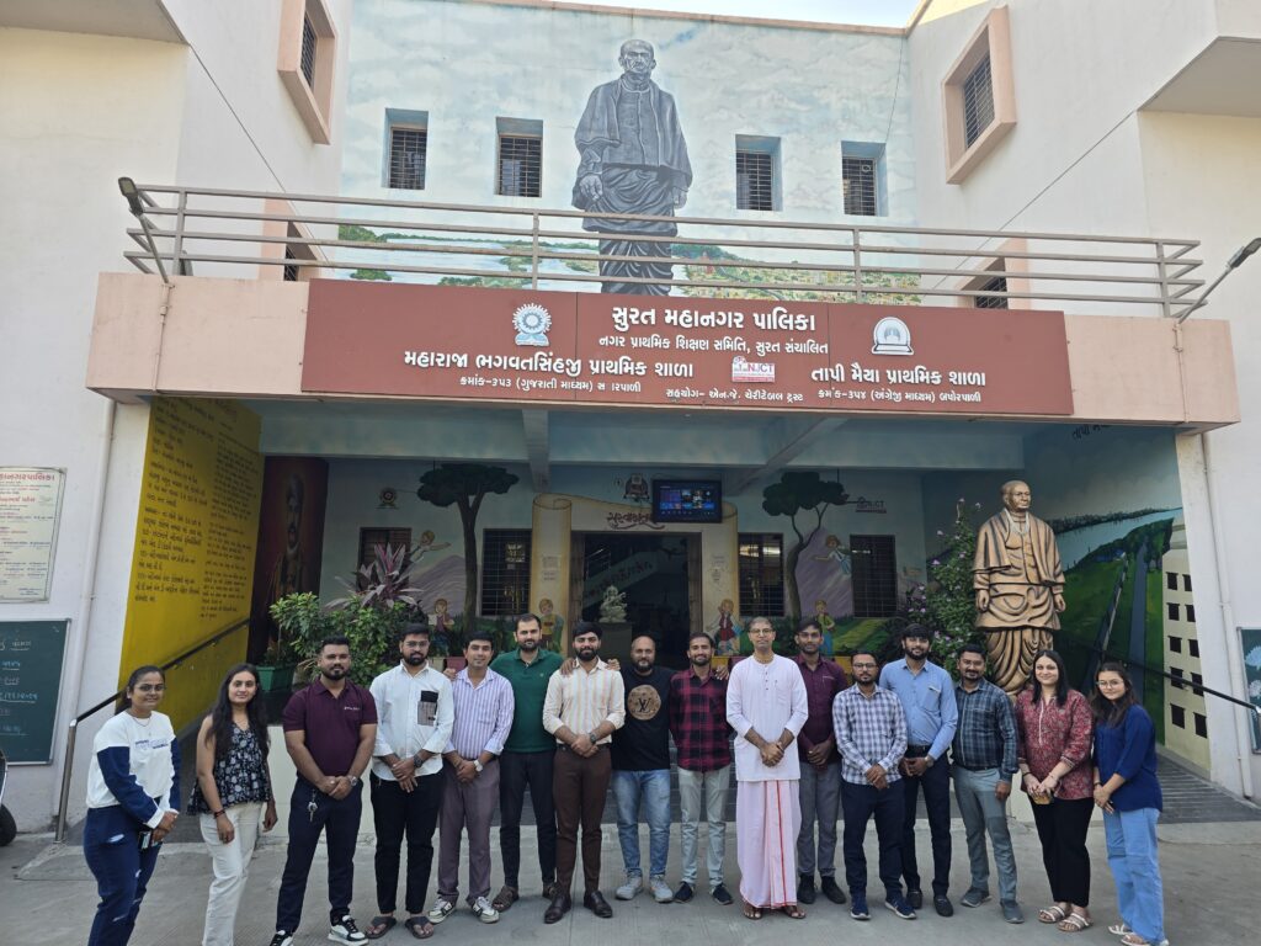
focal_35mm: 23
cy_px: 473
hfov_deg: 73.9
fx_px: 838
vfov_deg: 58.9
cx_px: 630
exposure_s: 1/180
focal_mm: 6.3
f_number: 1.7
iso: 20
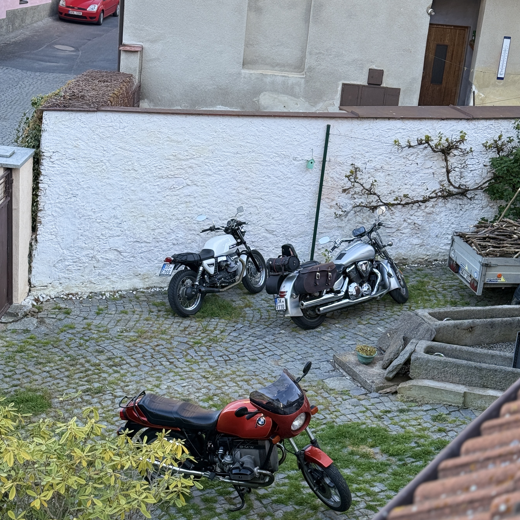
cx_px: 262
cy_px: 283
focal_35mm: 64
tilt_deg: -17.9
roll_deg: -6.2
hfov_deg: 26.9
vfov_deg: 26.9
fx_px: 1088
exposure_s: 1/371
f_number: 1.78
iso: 80
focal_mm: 6.76
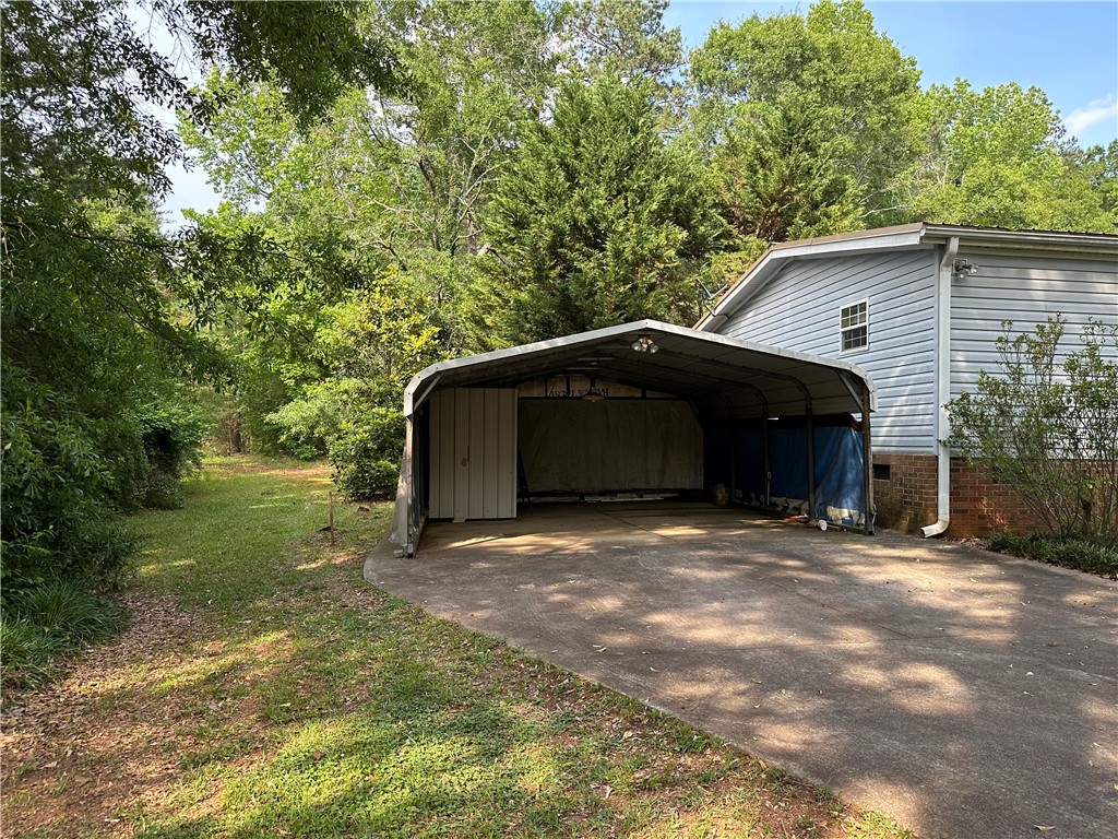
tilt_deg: +1.7
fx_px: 775
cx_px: 559
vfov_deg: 56.8
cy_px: 420
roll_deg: -1.3
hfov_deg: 71.6
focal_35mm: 24
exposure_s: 1/484
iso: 80
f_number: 1.78
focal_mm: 6.86
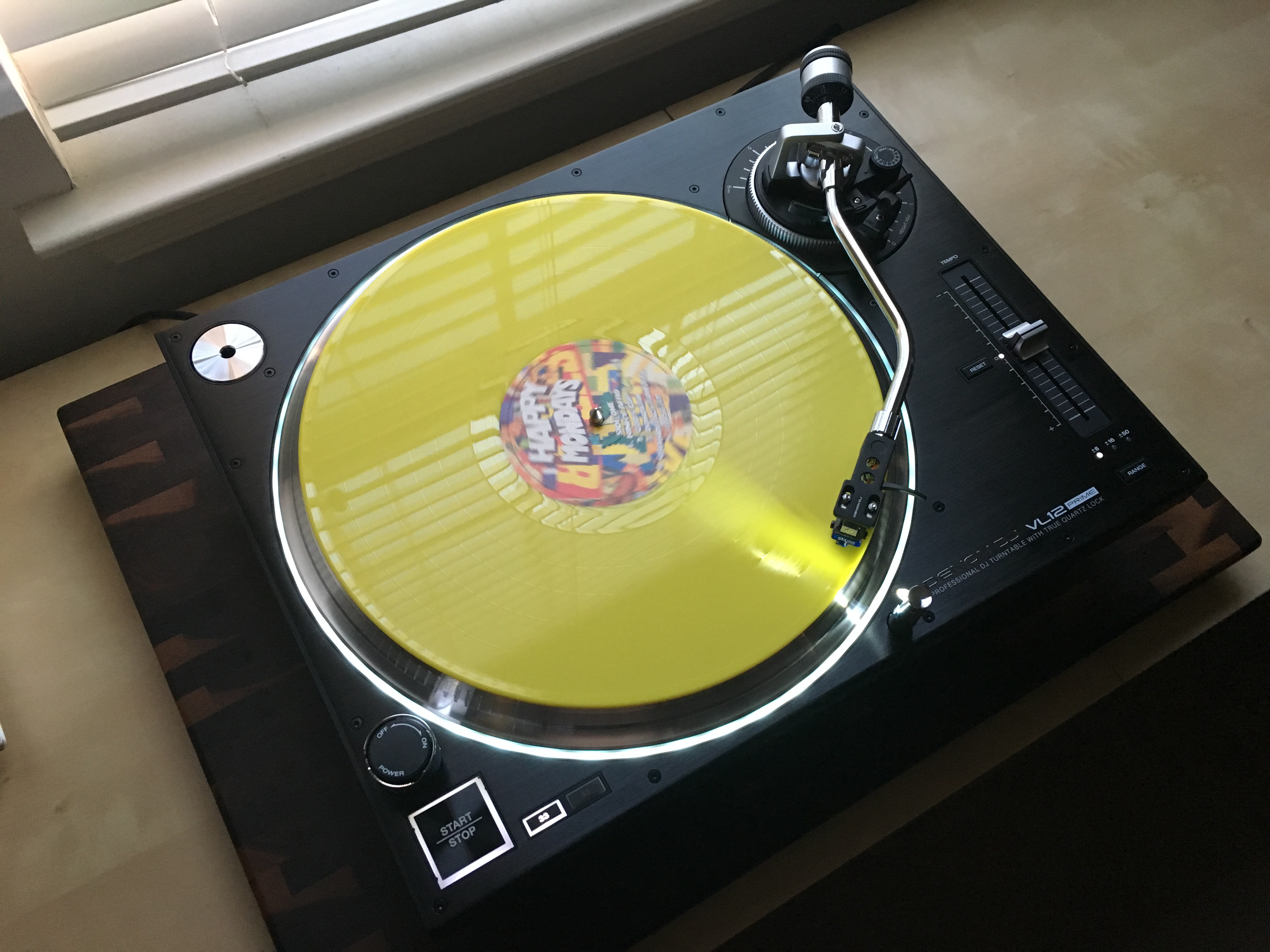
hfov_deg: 61.7
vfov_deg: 48.2
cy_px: 476
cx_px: 635
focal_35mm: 29
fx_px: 1064
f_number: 2.2
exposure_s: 1/20
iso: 200
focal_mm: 4.15
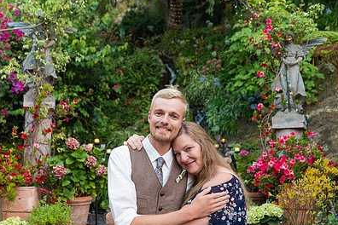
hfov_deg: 47.4
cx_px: 164
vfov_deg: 32.2
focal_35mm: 41
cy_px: 161
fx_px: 385
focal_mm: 28
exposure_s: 1/250
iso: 500
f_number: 3.2
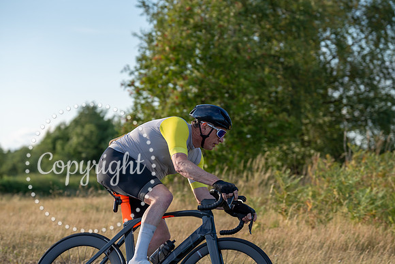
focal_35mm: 110
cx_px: 198
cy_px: 132
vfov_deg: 12.5
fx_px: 1207
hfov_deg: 18.6
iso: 160
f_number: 4
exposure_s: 1/1000
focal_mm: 110
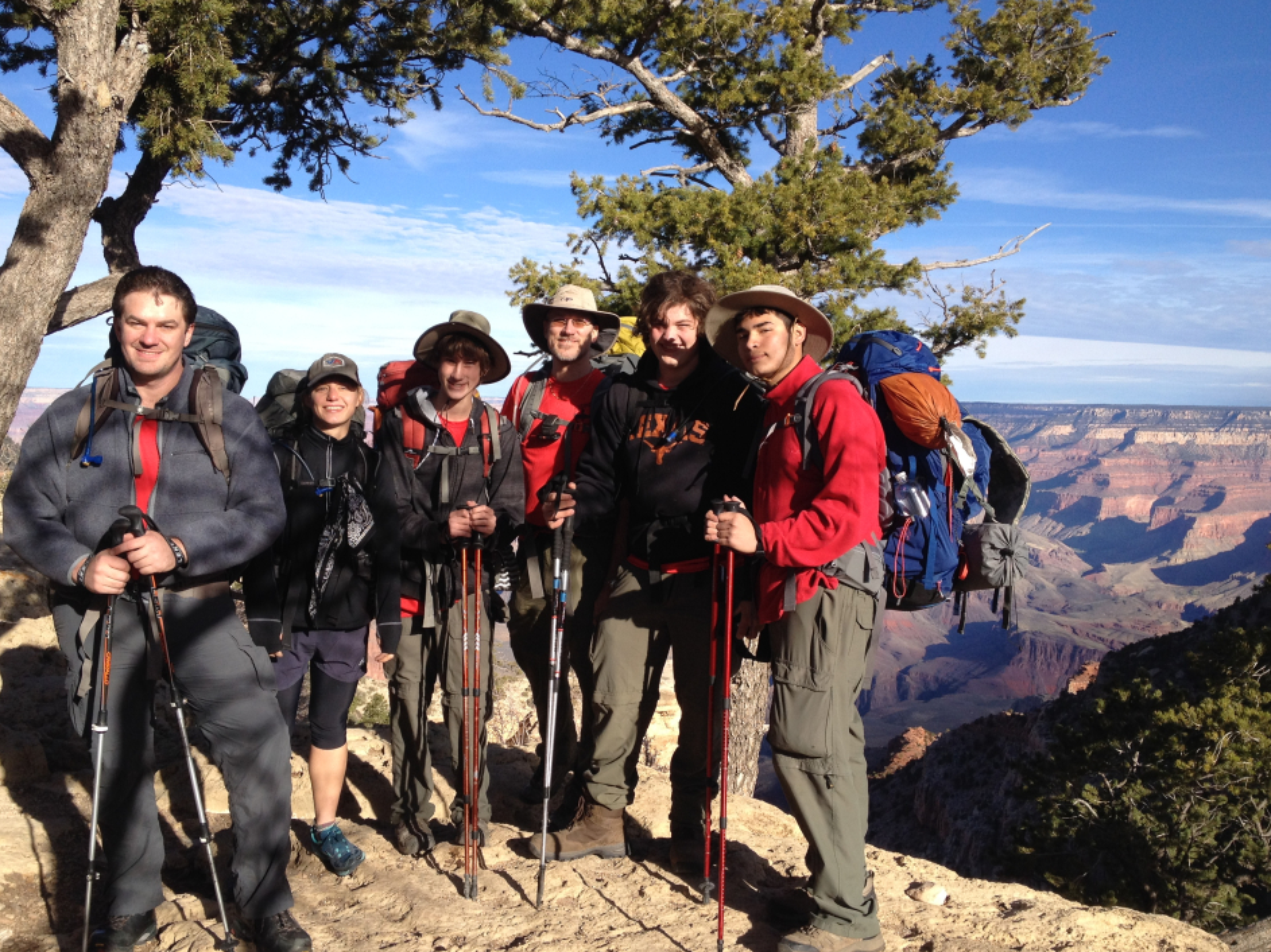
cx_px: 621
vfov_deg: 37.7
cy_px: 486
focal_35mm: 38
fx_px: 1395
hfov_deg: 49.0
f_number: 2.4
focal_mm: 4.28
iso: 50
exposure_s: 1/1346
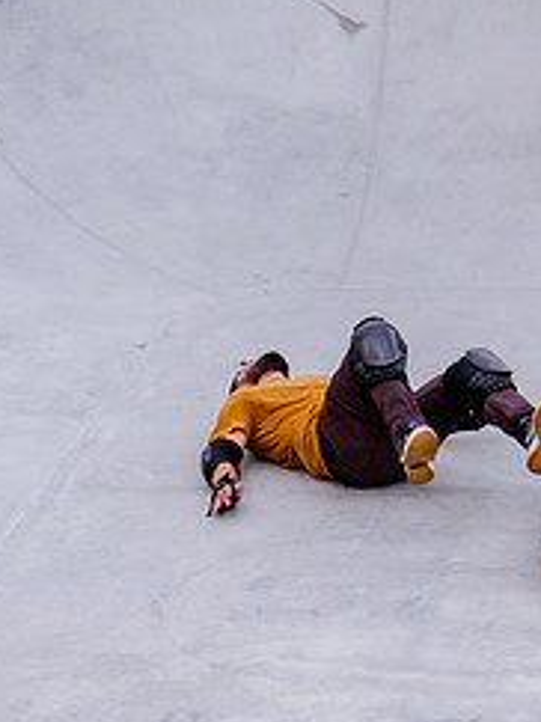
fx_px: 3108
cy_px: 535
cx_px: 131
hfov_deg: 9.9
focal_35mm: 149
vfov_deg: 13.2
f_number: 4
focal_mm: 65
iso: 2500
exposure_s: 1/640
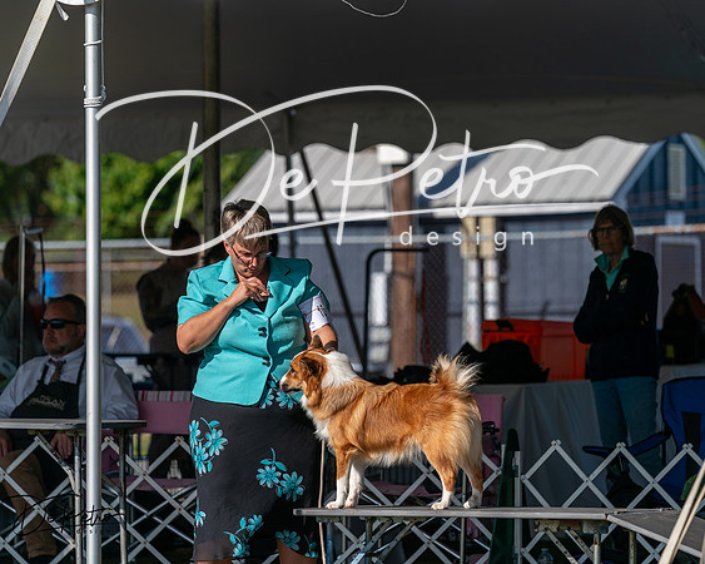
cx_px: 352
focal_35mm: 225
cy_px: 282
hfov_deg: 8.6
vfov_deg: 6.9
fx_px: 4698
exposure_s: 1/1250
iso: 100
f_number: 4.5
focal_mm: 200
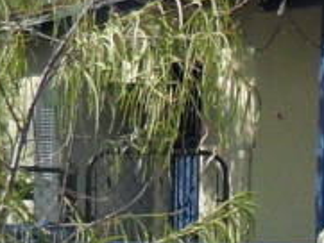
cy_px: 205
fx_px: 2473
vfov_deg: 5.6
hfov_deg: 6.8
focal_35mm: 264
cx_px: 941
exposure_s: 1/125
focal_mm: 6.2
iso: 100
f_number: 8.9
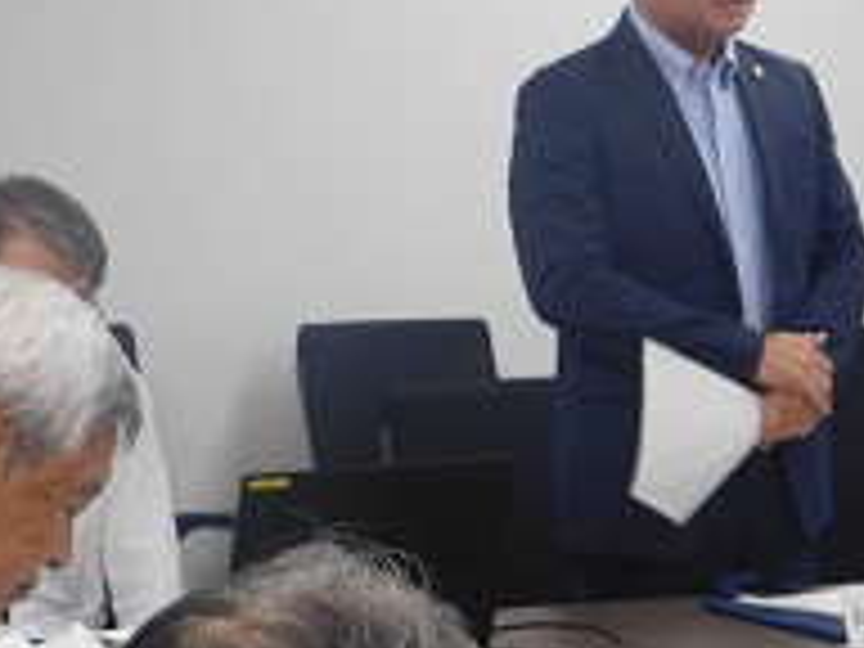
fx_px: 4218
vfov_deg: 8.8
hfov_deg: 11.6
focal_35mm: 169
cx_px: 783
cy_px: 225
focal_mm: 16.1
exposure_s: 1/30
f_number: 4.7
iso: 280
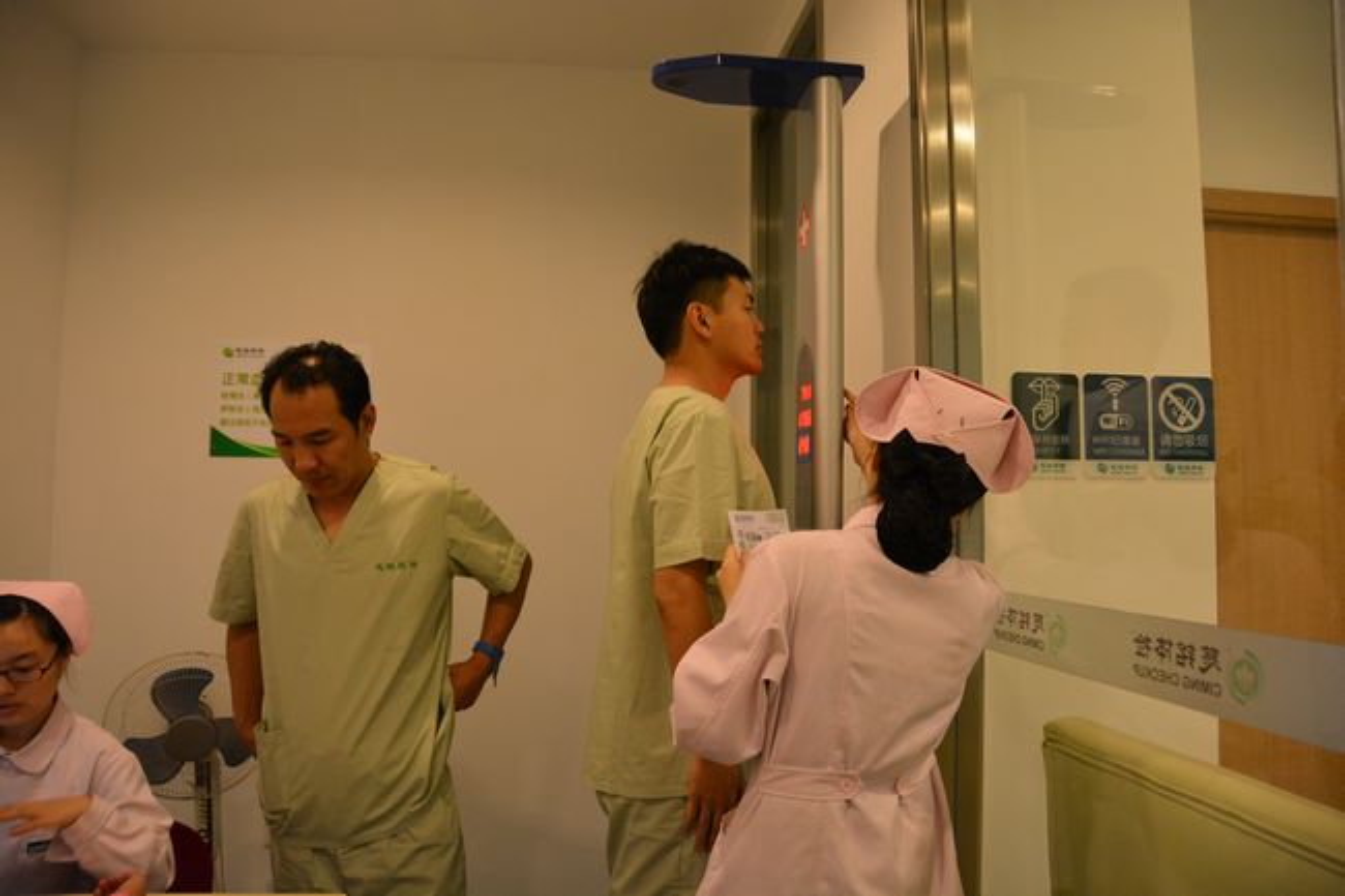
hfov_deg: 67.4
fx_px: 1008
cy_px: 448
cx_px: 672
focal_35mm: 27
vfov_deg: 47.9
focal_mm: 18
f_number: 3.5
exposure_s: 1/125
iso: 1600
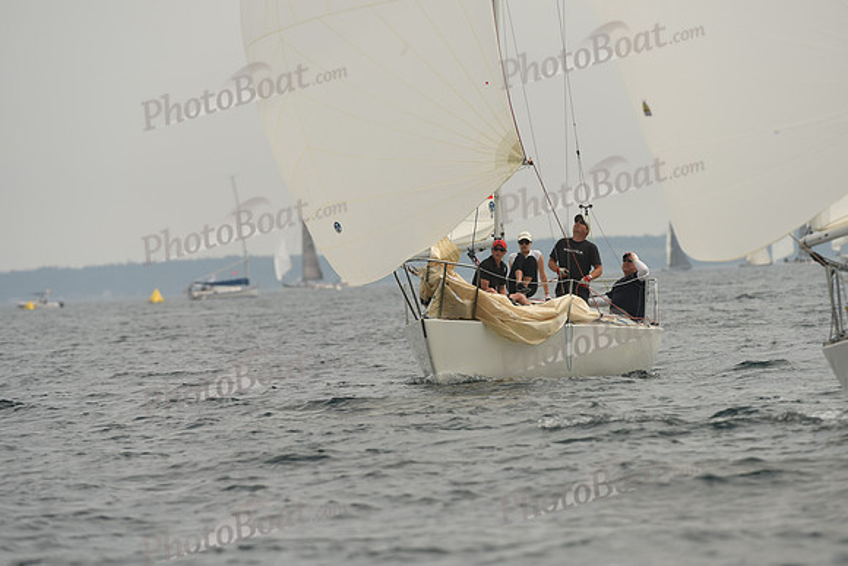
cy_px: 283
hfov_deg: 5.2
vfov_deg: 3.4
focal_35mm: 400
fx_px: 9424
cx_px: 424
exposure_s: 1/1000
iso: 250
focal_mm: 400
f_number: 6.3
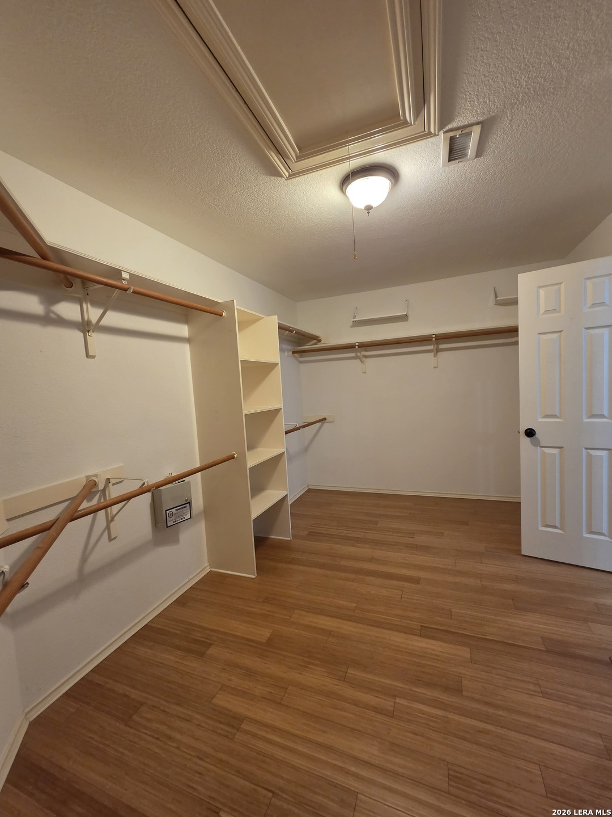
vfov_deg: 106.2
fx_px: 306
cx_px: 306
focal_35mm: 13
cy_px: 408
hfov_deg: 89.9
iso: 400
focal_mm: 2.2
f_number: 2.2
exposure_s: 1/60
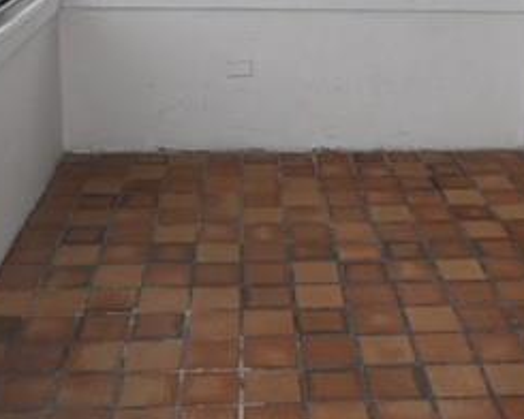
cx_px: 312
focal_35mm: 59
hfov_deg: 31.9
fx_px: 915
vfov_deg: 25.0
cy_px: 38
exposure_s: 1/200
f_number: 5
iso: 100
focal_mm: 16
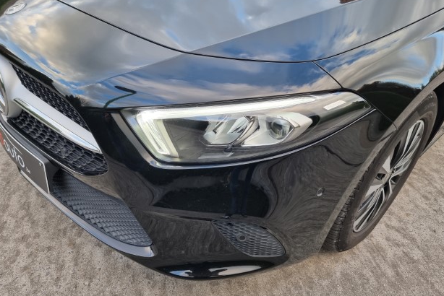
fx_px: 321
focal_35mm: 26
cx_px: 223
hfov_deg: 69.4
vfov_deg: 49.6
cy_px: 152
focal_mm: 6.7
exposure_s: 1/100
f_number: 1.8
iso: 50
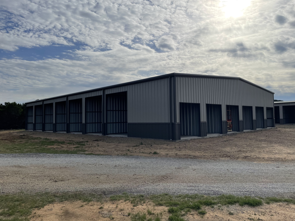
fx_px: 222
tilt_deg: +3.7
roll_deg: +1.9
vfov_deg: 53.1
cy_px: 110
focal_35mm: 26
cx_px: 148
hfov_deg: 67.3
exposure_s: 1/10753
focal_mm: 4.2
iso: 32
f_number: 1.6
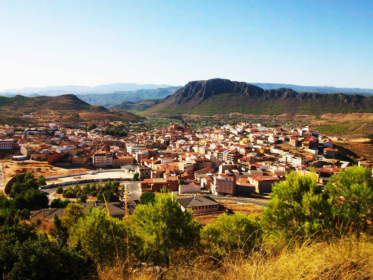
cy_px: 141
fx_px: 356
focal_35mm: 33
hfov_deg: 55.3
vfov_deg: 42.9
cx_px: 191
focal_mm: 5.7
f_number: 5.5
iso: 64
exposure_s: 1/320
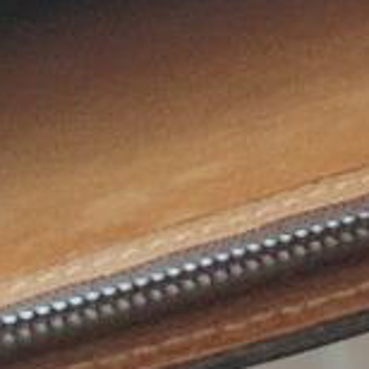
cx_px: 314
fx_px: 1797
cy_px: -369
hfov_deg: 11.7
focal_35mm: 149
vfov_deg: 10.7
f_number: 1.5
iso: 250
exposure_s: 1/100
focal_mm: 4.3
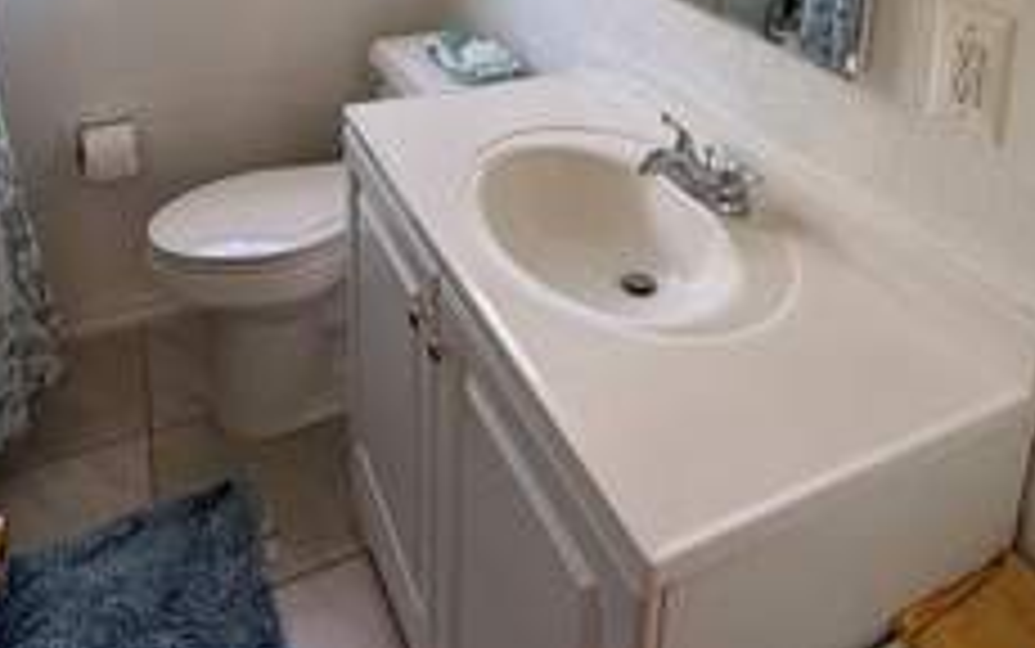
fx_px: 875
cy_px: -58
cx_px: 513
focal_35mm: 31
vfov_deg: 35.1
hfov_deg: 61.2
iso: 125
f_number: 2.2
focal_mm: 2.22
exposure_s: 1/121
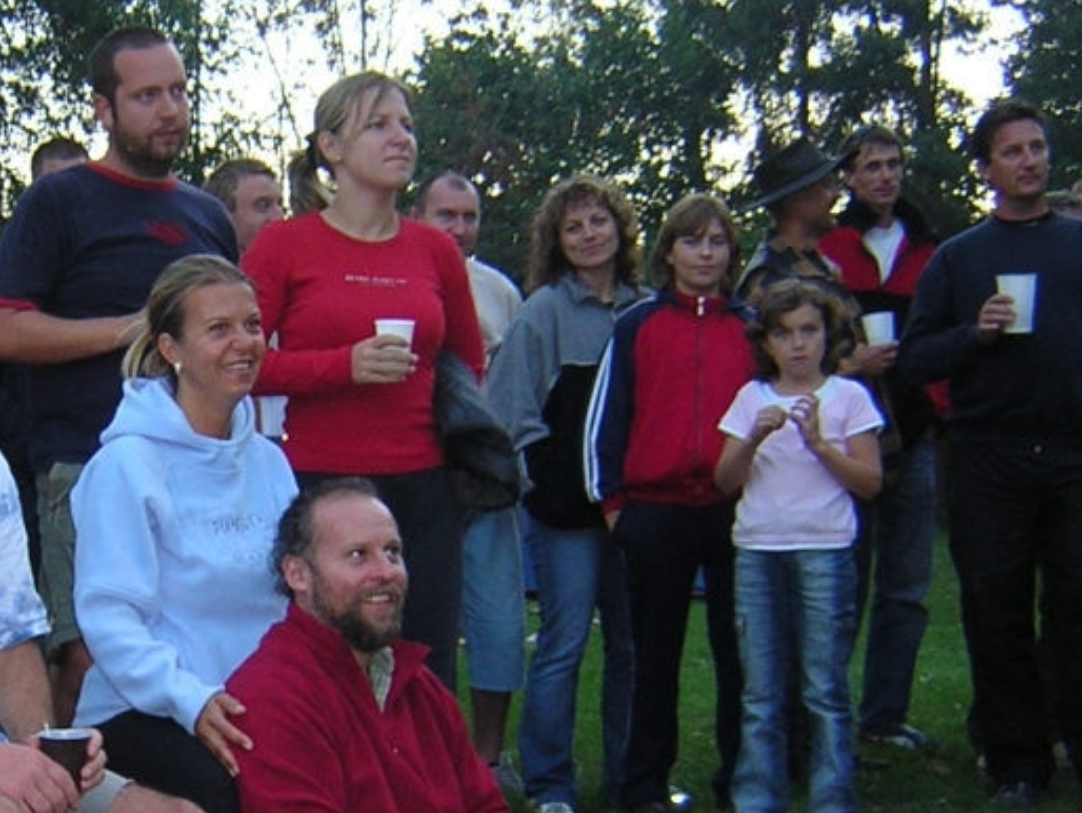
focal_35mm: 70
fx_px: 2189
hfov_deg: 27.2
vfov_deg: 20.9
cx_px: 204
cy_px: 581
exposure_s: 1/60.1
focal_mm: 4.7
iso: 195
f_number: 2.6
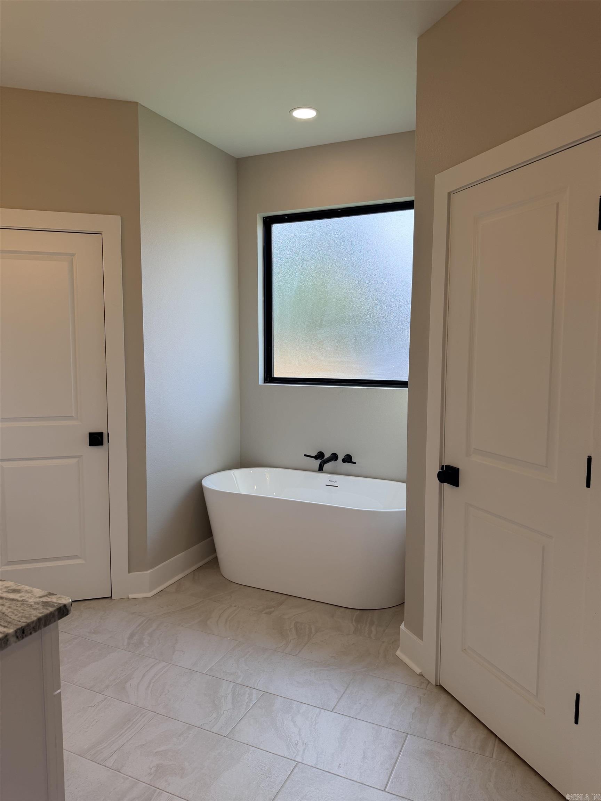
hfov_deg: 56.8
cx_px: 300
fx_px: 556
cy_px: 400
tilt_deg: -4.9
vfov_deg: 71.6
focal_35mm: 24
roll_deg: -0.7
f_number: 1.78
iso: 100
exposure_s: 1/467
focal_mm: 6.76
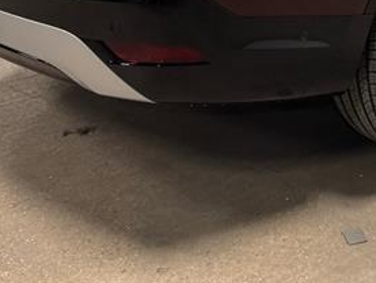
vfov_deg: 13.9
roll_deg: +0.3
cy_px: -203
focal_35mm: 96
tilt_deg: -8.8
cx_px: 384
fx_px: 1043
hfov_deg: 19.8
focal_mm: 5.96
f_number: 1.6
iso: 40
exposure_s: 1/166
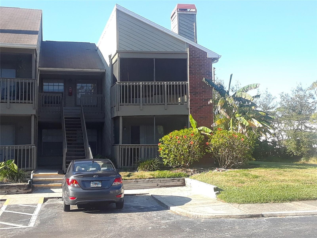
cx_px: 158
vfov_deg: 46.8
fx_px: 275
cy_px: 119
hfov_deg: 60.0
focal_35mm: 30
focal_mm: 2.47
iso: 40
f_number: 1.9
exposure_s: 1/509
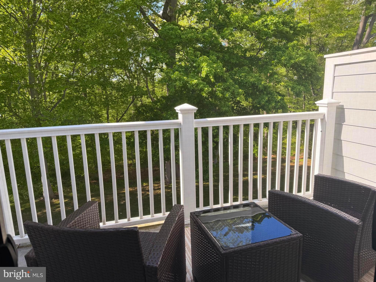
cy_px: 141
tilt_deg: -9.7
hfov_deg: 71.6
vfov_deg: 56.8
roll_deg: +1.8
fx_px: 261
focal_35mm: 24
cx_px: 188
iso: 100
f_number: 1.78
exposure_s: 1/868
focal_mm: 6.76
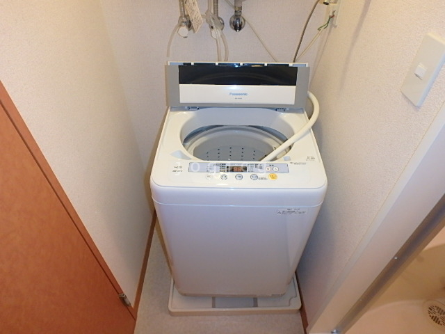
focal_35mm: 21
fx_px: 270
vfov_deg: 63.4
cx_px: 222
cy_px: 167
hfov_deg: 79.0
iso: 400
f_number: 3.5
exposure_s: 1/30
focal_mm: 3.7
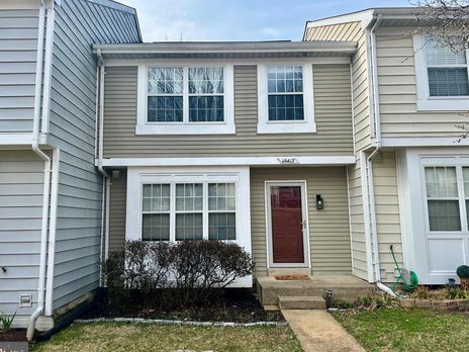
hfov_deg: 63.4
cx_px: 219
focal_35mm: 28
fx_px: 379
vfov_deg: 49.7
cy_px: 172
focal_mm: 5.7
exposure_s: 1/2353
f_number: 1.5
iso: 50
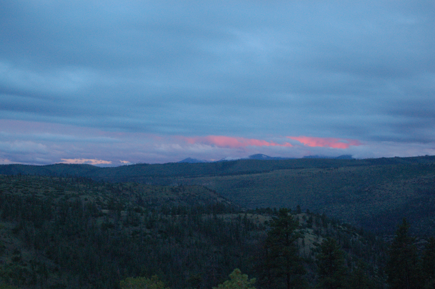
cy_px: 144
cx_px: 218
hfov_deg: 41.1
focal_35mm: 48
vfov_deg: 28.0
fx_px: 579
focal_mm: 32
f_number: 4
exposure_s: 1/60
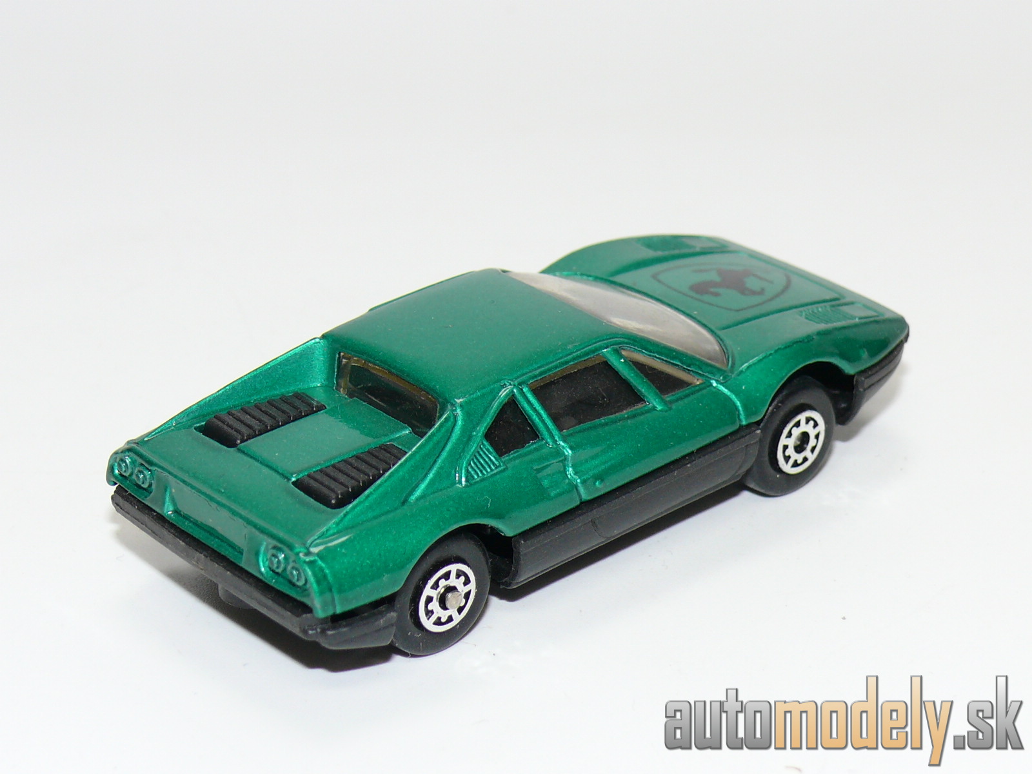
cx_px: 516
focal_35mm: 102
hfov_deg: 19.3
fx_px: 3041
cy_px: 387
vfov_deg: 14.5
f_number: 4
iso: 100
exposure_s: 1/30
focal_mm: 13.3
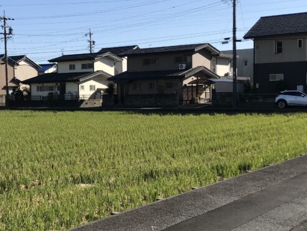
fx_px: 515
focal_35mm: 58
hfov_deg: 32.9
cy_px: 133
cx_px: 100
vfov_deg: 25.2
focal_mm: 3.99
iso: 20
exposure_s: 1/2336
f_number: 1.8
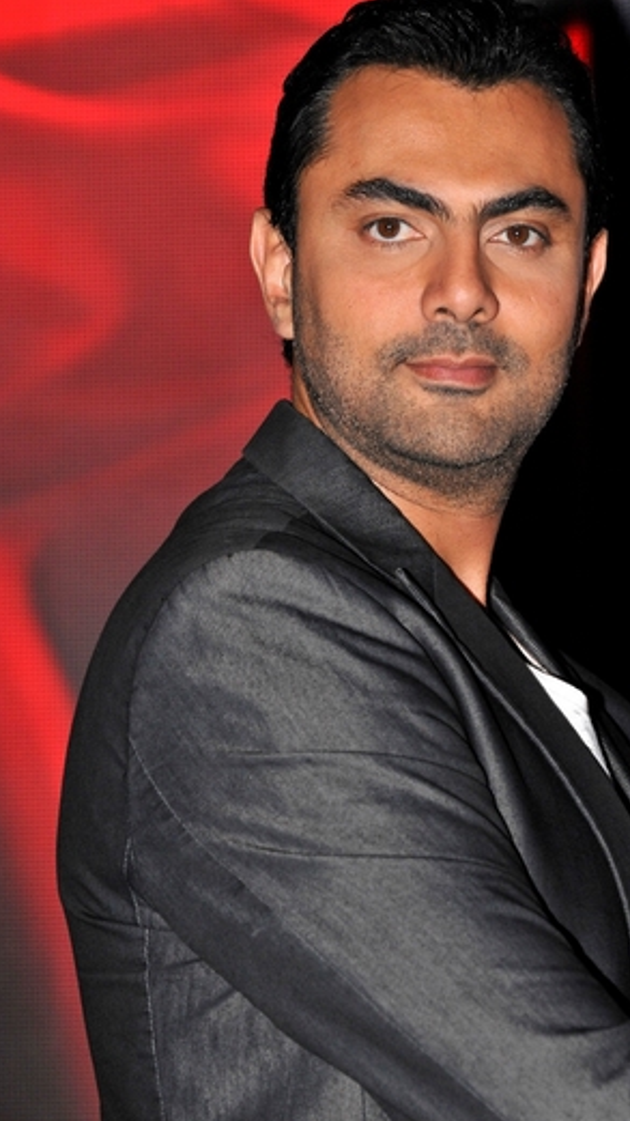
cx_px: 385
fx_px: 6475
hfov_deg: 5.6
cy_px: 611
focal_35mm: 218
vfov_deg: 9.9
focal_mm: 155
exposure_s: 1/250
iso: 800
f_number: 6.3
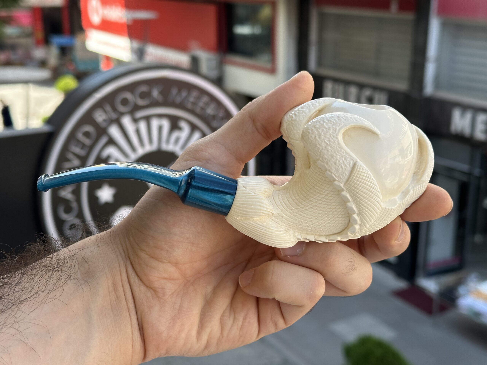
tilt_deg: -17.3
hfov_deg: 39.7
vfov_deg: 30.3
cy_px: 182
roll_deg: -0.2
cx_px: 244
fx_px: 675
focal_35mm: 48
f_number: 1.78
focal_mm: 6.86
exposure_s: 1/552
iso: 64
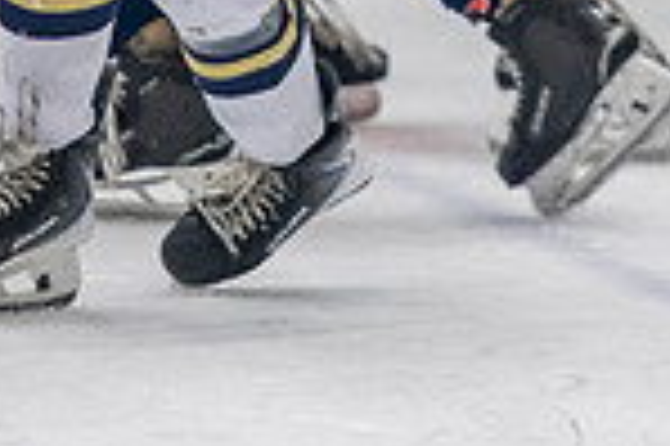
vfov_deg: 1.6
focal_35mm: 833
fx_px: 15486
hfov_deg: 2.5
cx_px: 500
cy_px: -253
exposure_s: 1/640
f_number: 3.2
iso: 2000
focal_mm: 180
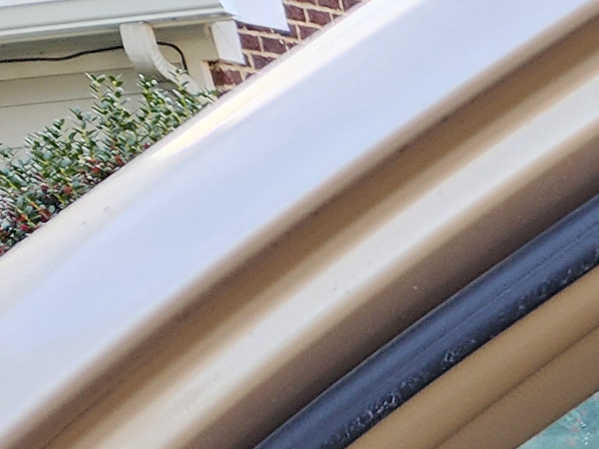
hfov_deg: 12.1
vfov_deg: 10.6
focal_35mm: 122
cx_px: 1532
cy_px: 1045
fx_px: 2112
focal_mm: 6.4
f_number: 1.8
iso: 40
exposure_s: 1/180
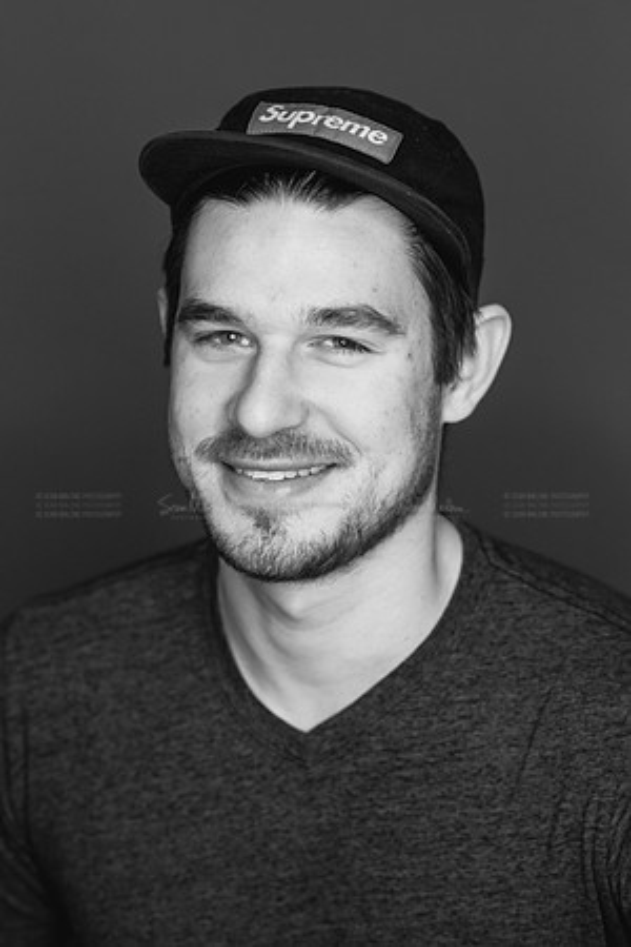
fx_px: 2235
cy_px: 474
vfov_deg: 23.9
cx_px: 316
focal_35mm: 85
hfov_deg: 16.1
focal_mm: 85
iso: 2000
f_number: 3.5
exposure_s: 1/320
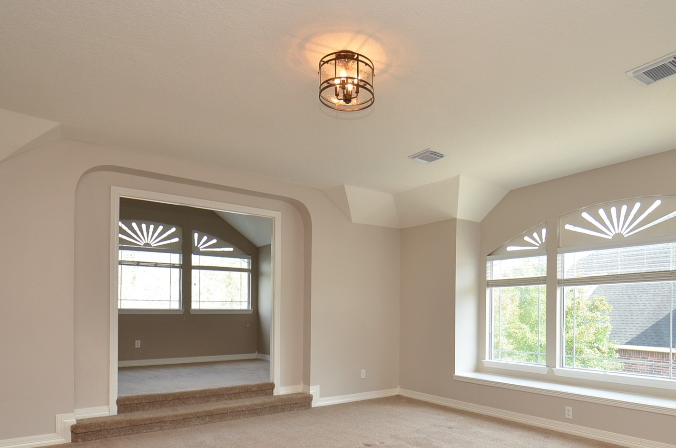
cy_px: 321
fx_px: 431
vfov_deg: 53.1
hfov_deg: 75.3
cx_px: 410
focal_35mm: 23
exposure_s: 1/125
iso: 320
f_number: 5.6
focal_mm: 10
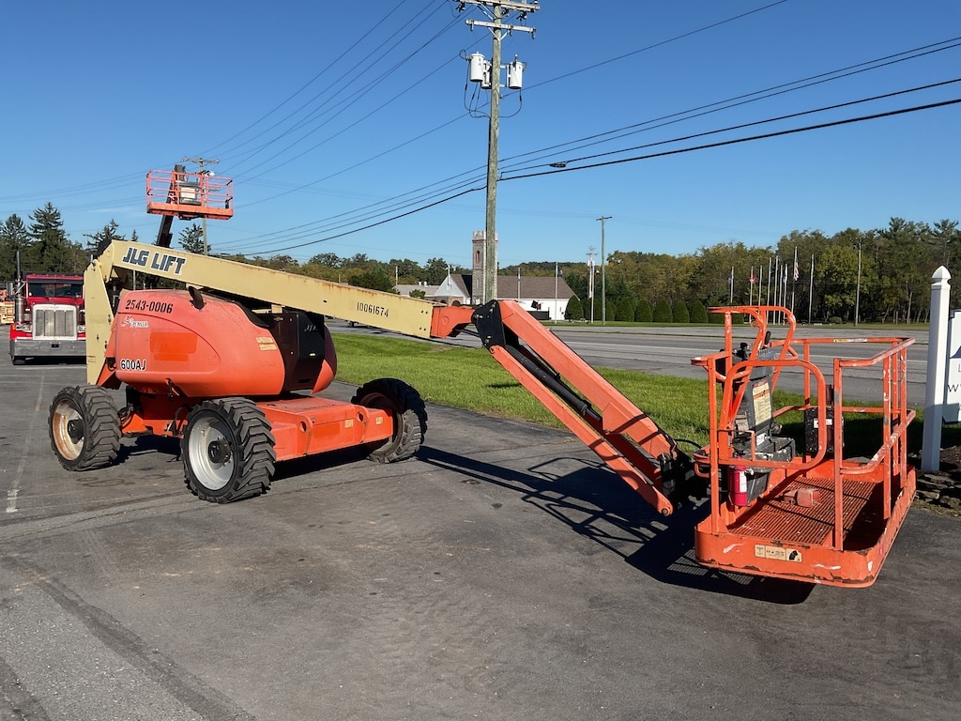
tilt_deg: -4.4
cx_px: 480
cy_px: 360
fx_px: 805
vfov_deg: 48.2
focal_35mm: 29
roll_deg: -0.3
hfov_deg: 61.7
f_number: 1.8
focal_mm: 3
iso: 16
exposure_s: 1/2141
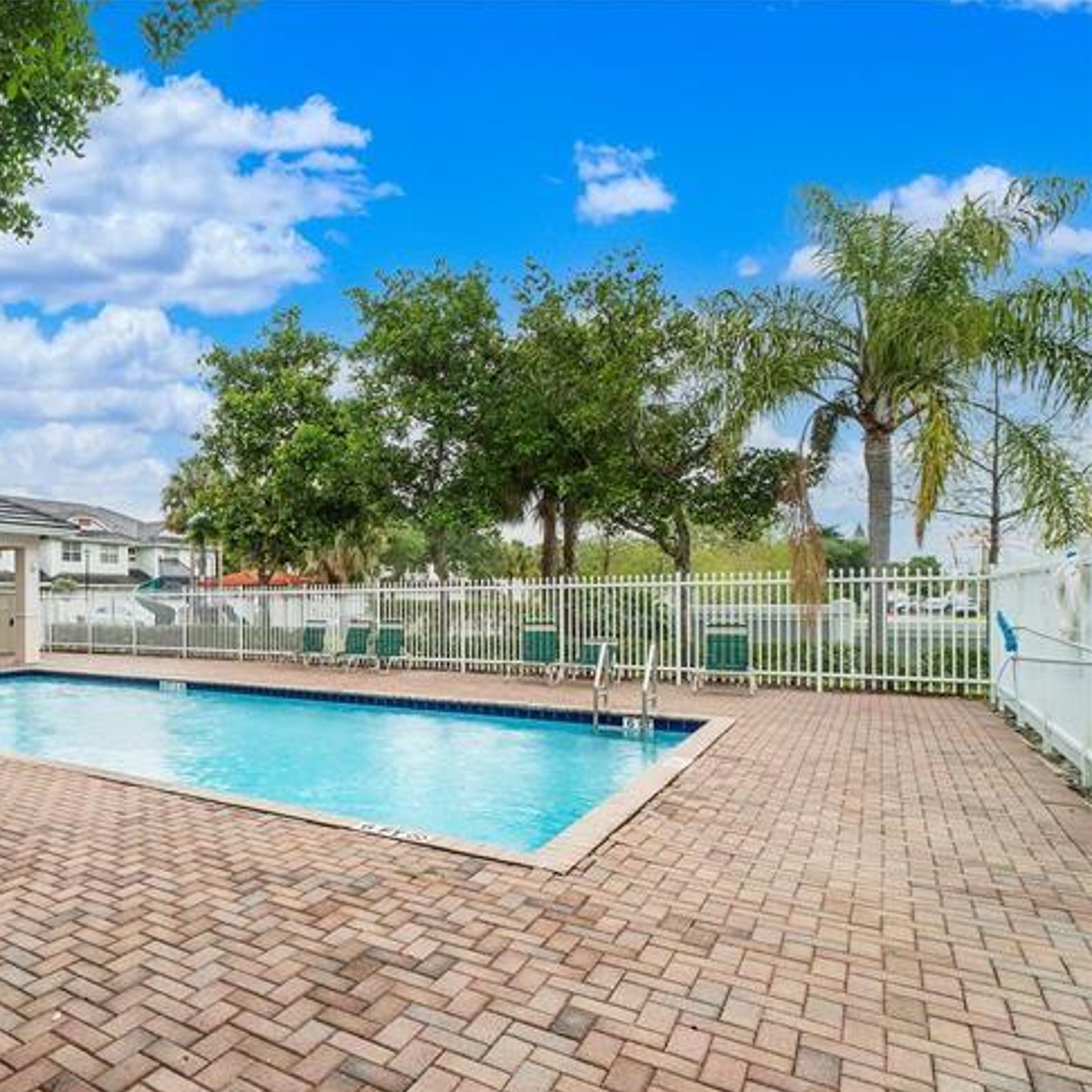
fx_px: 749
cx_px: 195
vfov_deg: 72.0
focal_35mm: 21
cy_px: 597
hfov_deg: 64.7
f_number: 11
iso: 100
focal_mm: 10
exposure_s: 1/200
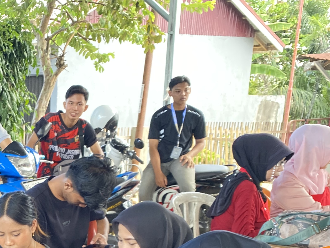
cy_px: 275
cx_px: -34
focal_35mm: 66
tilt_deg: -16.8
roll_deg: +1.6
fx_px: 629
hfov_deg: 26.9
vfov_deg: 21.1
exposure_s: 1/121
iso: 125
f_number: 1.8
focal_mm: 4.25
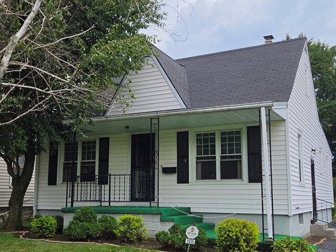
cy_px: 145
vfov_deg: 34.3
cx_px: 158
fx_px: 408
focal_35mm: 42
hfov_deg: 44.8
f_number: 1.8
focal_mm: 5.4
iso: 80
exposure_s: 1/852
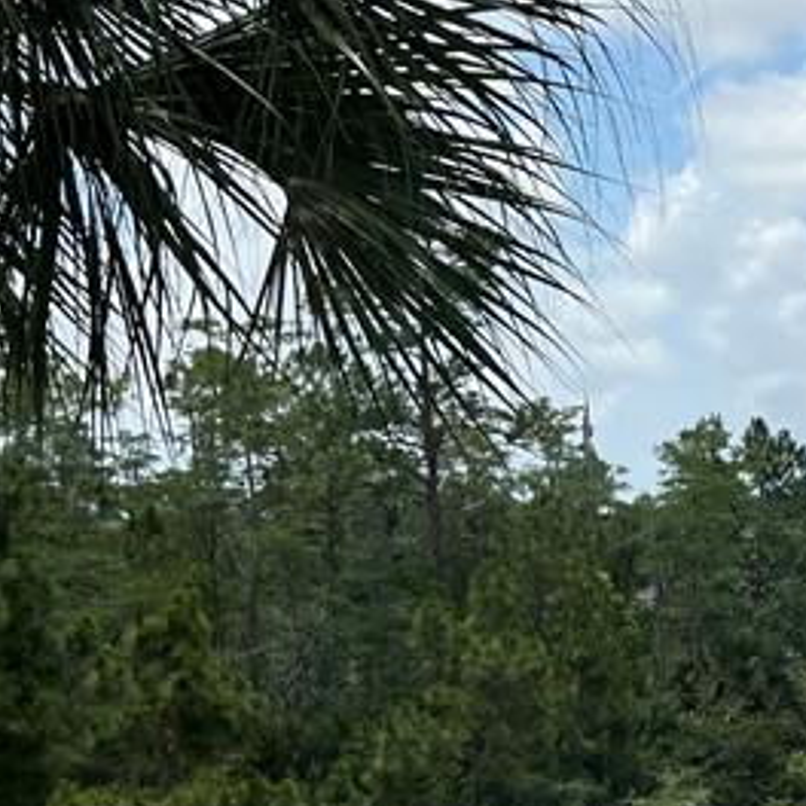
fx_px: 2345
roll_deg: +2.3
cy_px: 266
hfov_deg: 16.8
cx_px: 1365
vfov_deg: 19.4
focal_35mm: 89
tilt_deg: +4.9
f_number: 1.5
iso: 50
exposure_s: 1/5882
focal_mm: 5.7
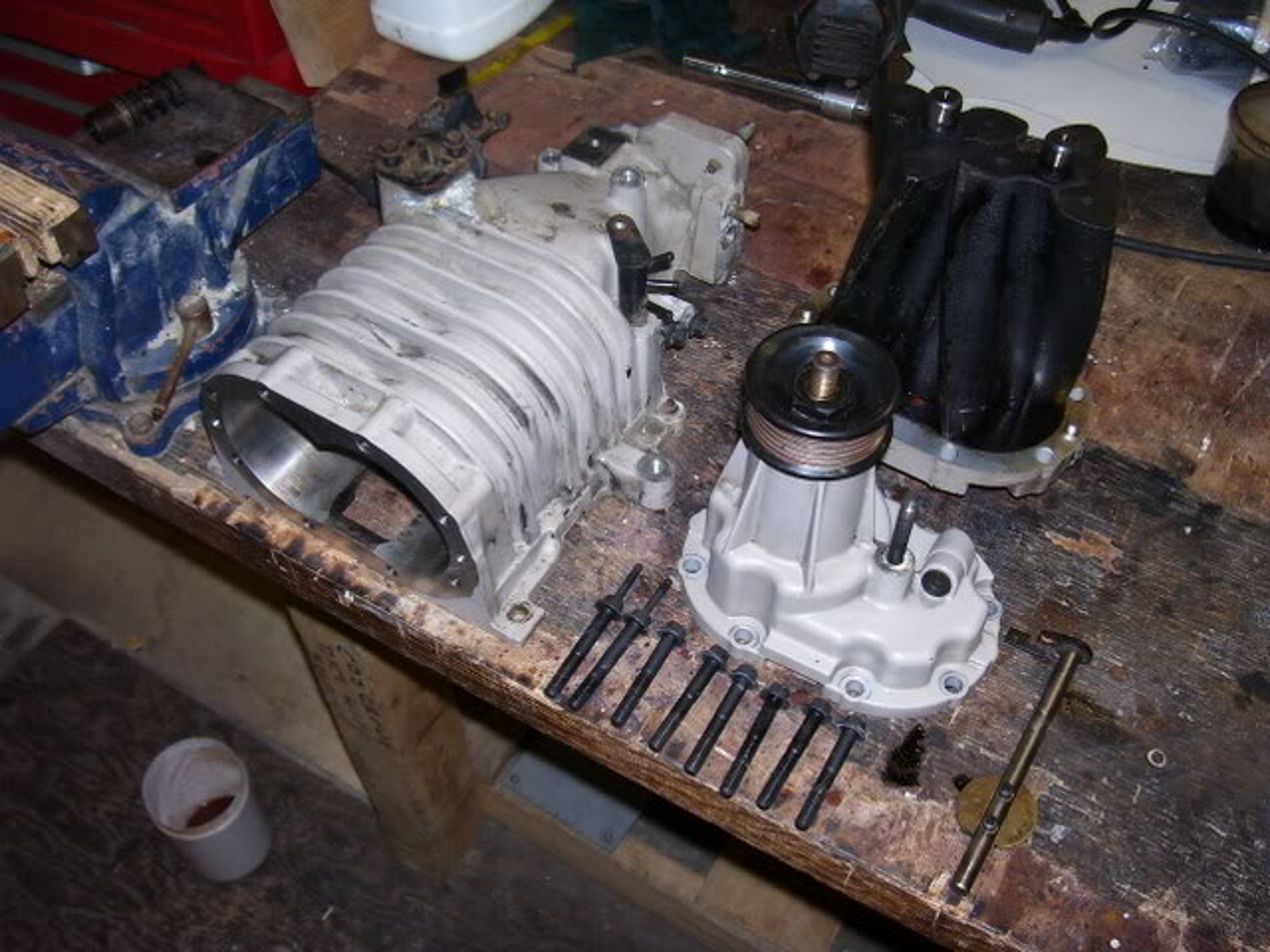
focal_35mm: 34
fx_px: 1247
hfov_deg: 54.0
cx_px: 635
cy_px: 476
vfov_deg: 41.8
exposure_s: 1/60
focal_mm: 5.6
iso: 80
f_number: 2.7
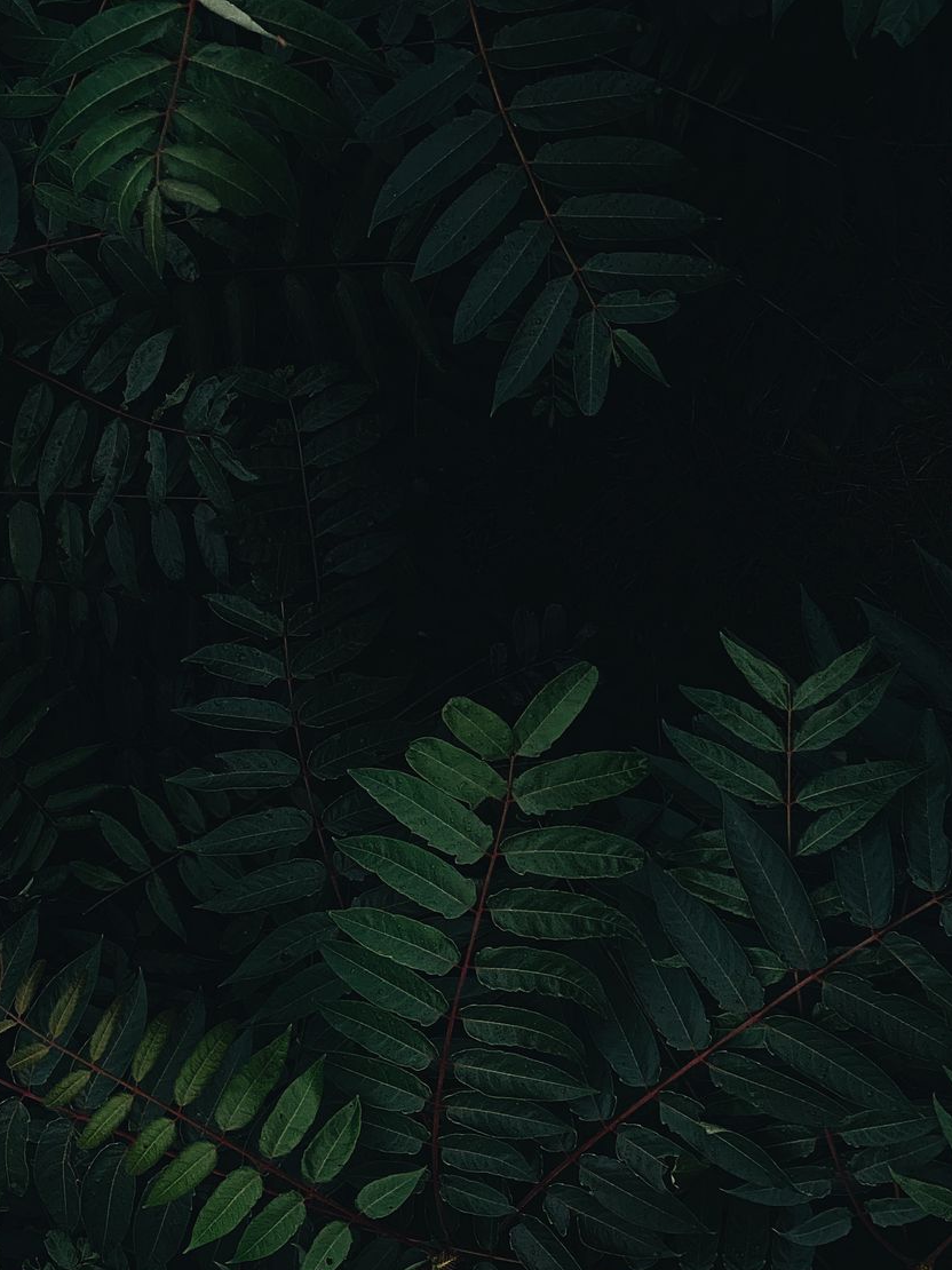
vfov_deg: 24.4
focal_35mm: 80
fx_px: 2935
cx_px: 306
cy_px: 700
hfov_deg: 18.4
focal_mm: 6
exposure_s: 1/121
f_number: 2
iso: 160
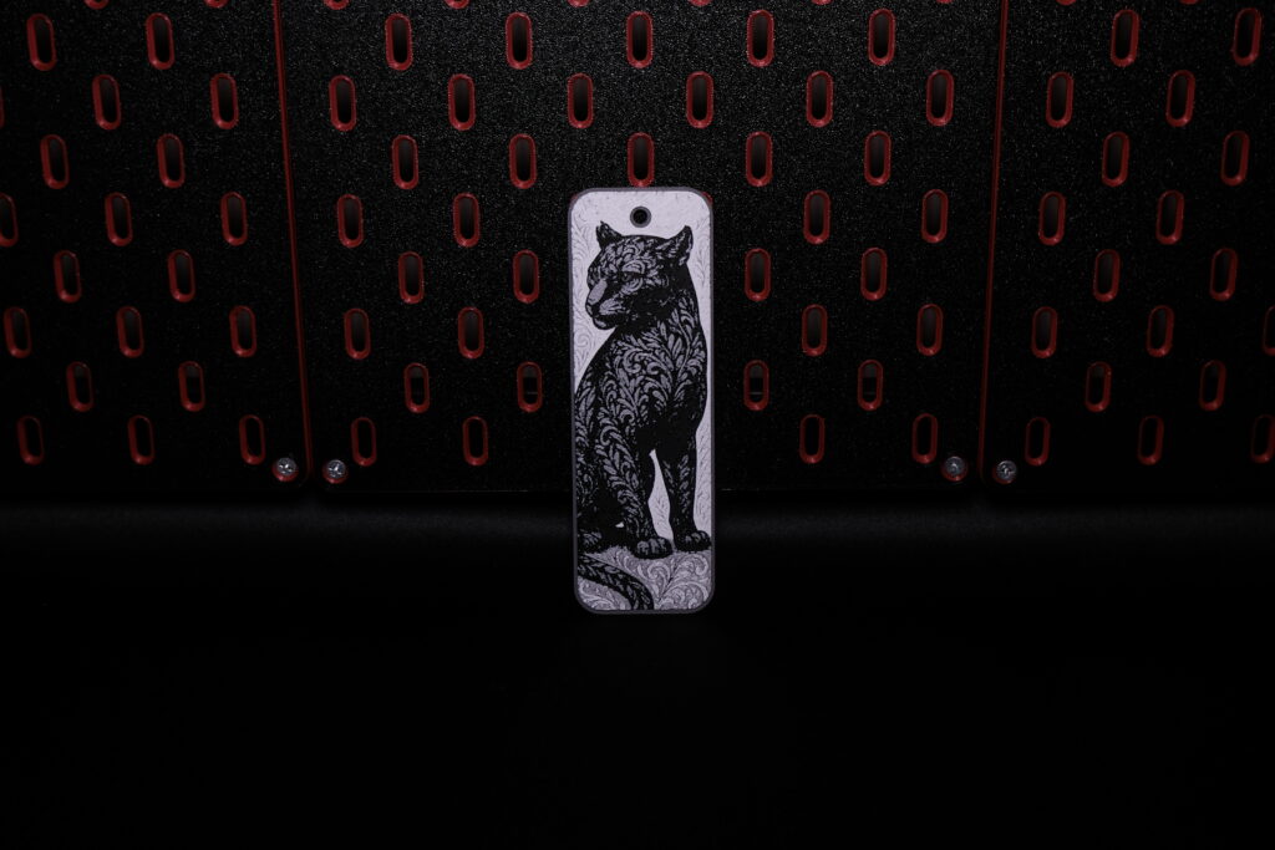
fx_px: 1665
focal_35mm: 47
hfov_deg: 41.9
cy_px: 425
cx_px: 638
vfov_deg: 28.7
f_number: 4.7
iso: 250
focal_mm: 31.4
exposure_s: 1/15
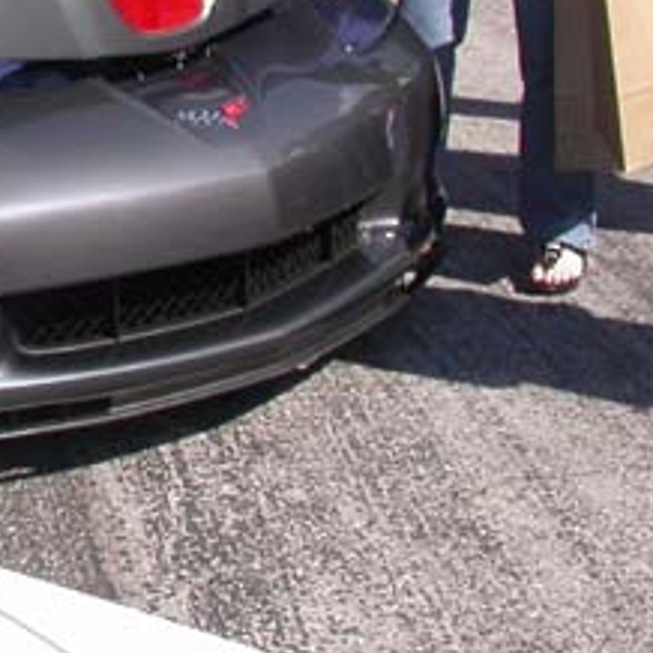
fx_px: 2625
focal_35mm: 123
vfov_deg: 13.7
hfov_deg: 13.1
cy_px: -195
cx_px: -452
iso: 100
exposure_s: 1/313
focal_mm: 7.85
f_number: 6.7
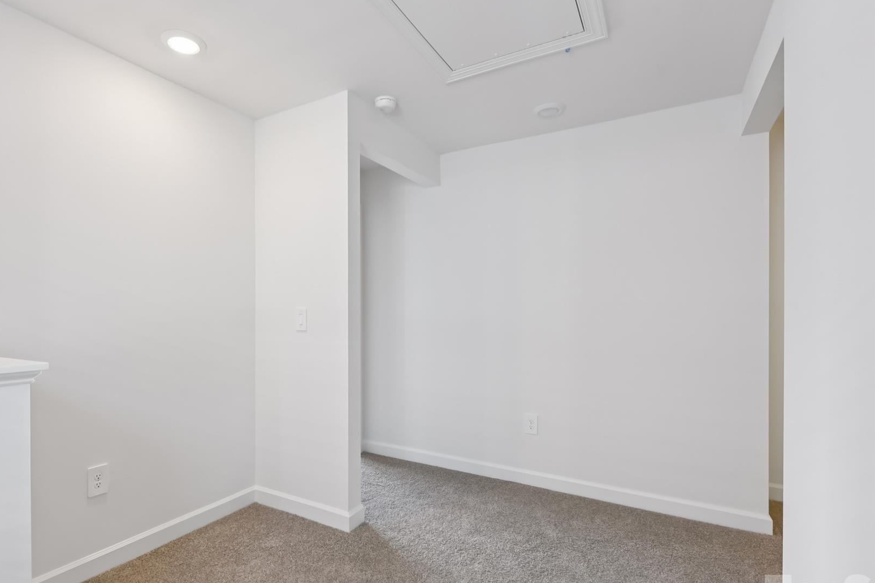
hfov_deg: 86.5
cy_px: 312
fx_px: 462
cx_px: 383
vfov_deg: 64.5
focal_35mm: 19
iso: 200
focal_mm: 15
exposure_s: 1/15
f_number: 8
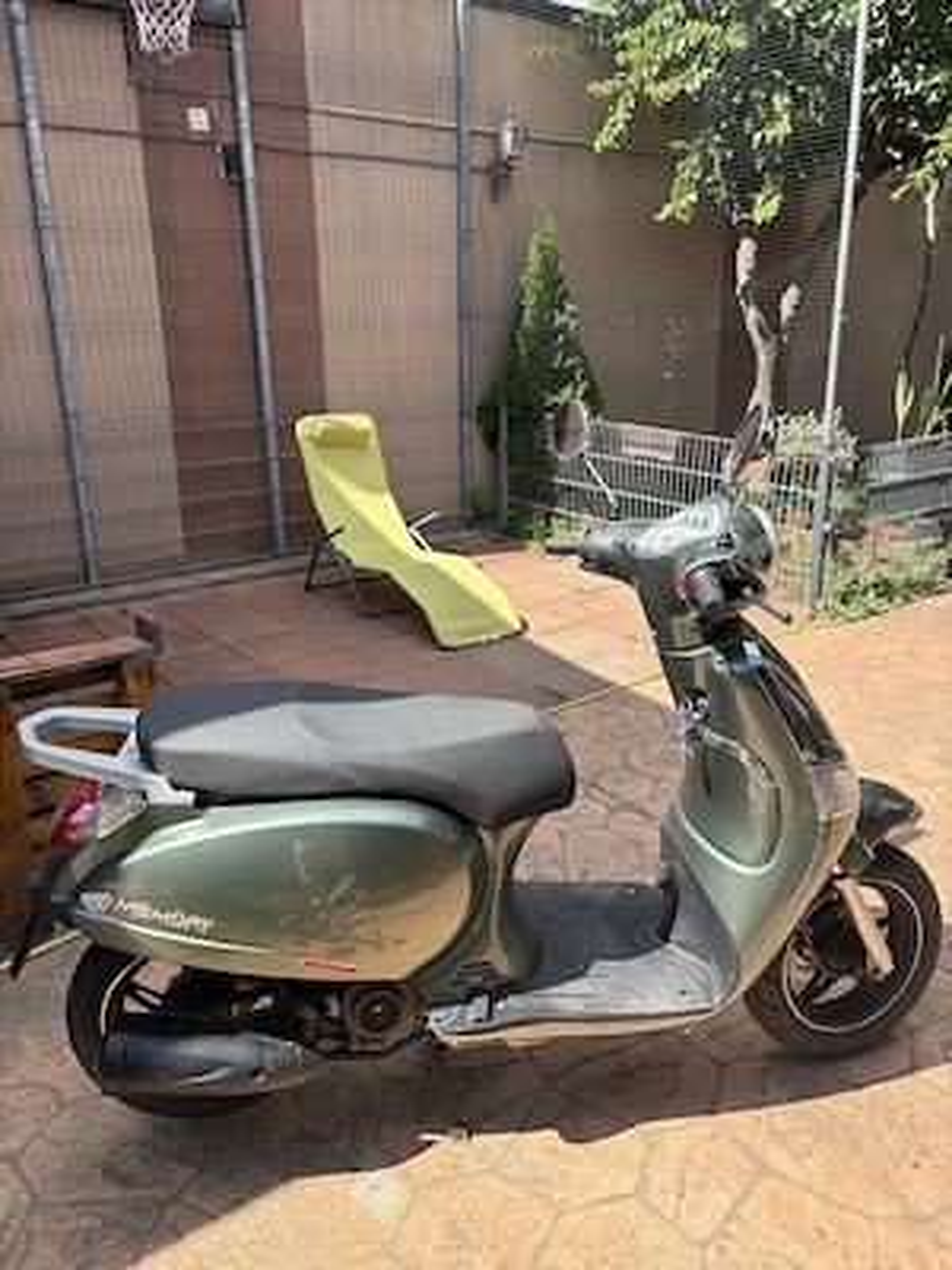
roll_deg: +0.3
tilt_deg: -17.0
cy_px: 635
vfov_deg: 67.3
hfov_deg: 53.1
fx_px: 953
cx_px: 476
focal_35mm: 26
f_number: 1.6
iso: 64
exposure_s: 1/1287
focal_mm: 5.96
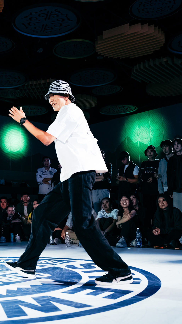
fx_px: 386
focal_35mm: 45
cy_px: 161
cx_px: 26
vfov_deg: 45.5
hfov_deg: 25.9
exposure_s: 1/800
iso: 3200
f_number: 2.8
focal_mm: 28
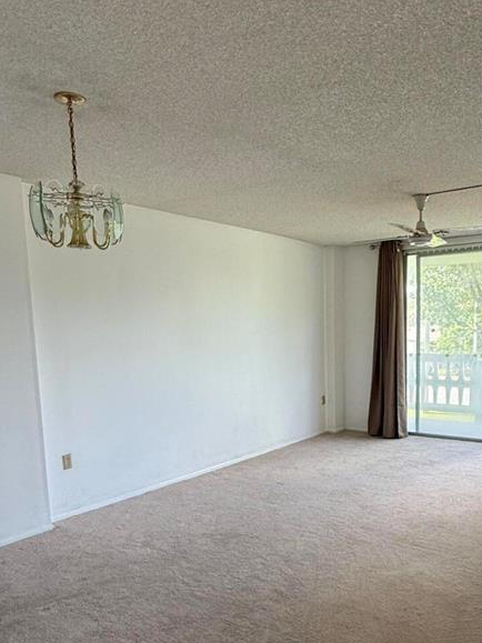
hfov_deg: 47.7
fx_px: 539
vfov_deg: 60.9
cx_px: 304
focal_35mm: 29
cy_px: 399
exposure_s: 1/99
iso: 100
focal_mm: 2.22
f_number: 2.2
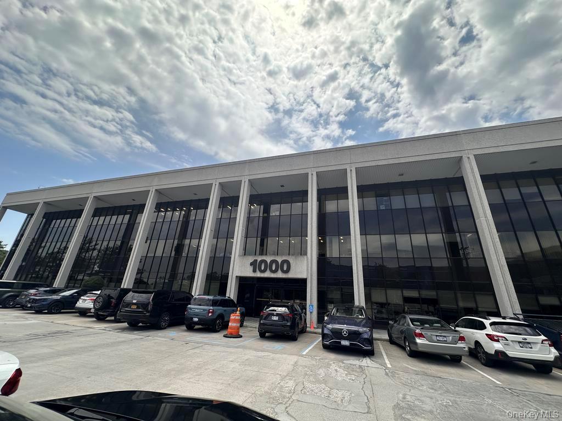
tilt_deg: +18.0
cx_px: 281
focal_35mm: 14
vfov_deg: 85.7
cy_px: 210
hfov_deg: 102.1
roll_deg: -3.0
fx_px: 227
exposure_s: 1/3205
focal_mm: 2.22
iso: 50
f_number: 2.2
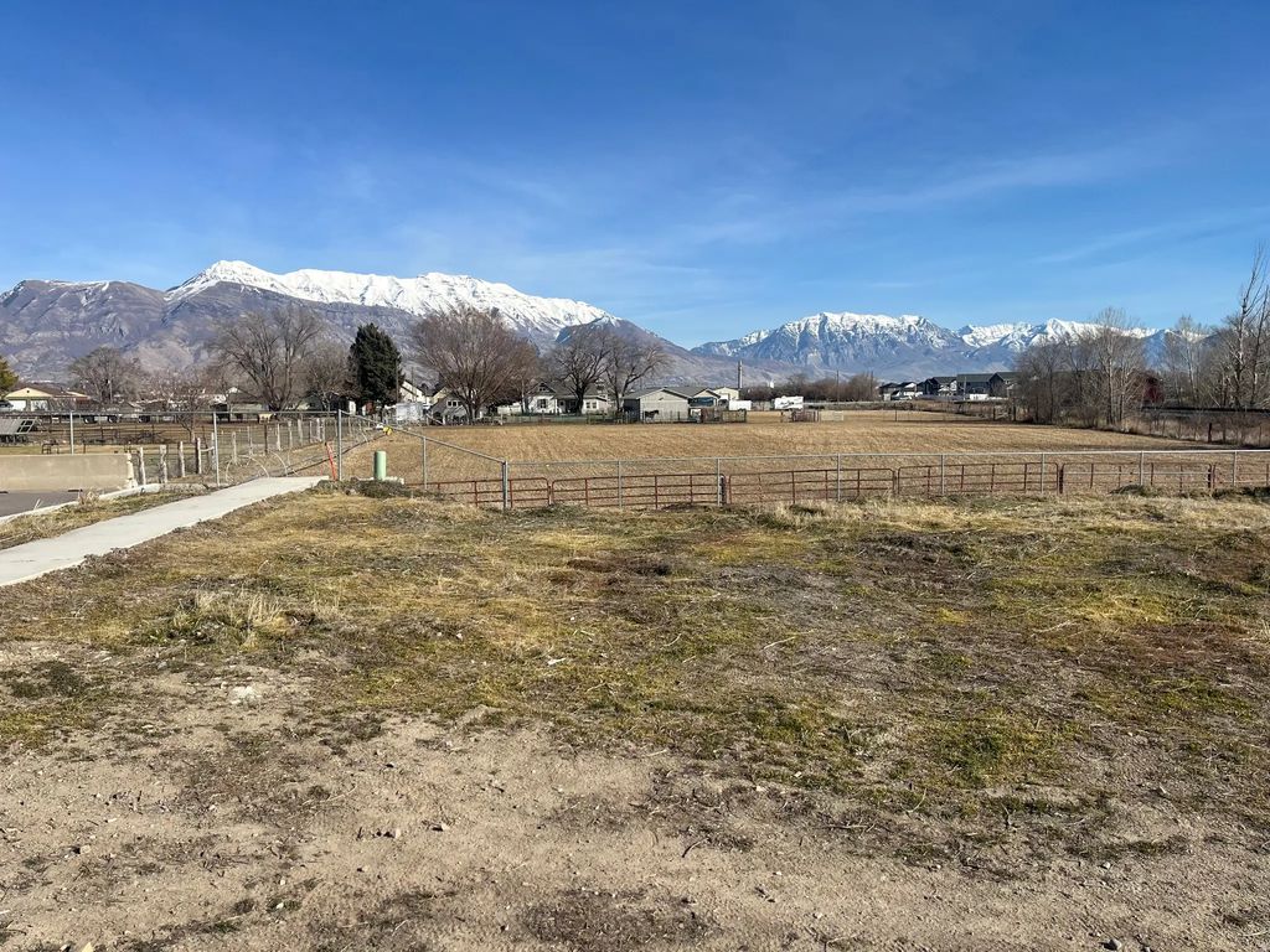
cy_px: 476
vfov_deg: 53.1
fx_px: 954
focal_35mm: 26
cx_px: 635
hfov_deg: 67.3
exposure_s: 1/4484
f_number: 1.6
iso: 50
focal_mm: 5.1
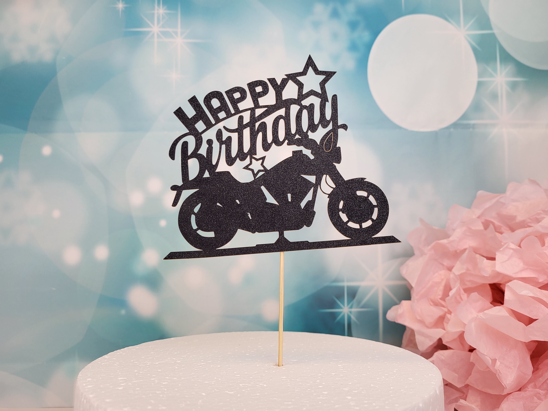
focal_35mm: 26
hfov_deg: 67.3
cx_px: 274
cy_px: 206
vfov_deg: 53.1
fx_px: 412
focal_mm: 5.4
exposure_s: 1/100
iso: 80
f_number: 1.8
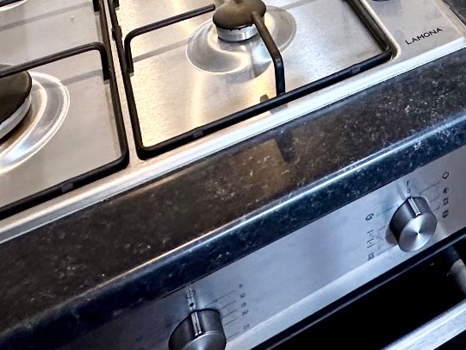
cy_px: -271
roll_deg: +0.0
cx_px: 488
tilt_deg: -13.8
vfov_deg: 20.2
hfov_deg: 32.6
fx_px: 714
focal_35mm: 53
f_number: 2.2
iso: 160
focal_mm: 2.22
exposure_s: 1/100
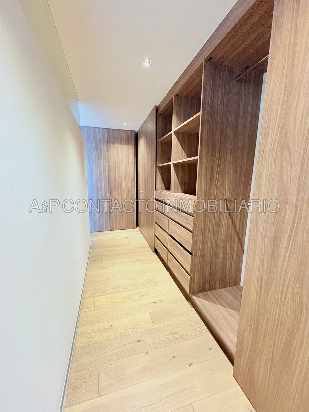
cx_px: 154
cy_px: 206
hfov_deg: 85.7
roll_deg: -2.0
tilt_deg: -8.4
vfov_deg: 102.1
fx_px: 167
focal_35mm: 14
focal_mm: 2.22
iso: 640
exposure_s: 1/40
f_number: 2.2
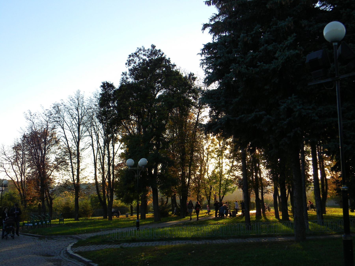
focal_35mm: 41
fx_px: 420
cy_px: 133
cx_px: 178
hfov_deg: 45.8
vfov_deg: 35.1
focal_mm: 7.3
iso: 80
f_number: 3.8
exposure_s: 1/303
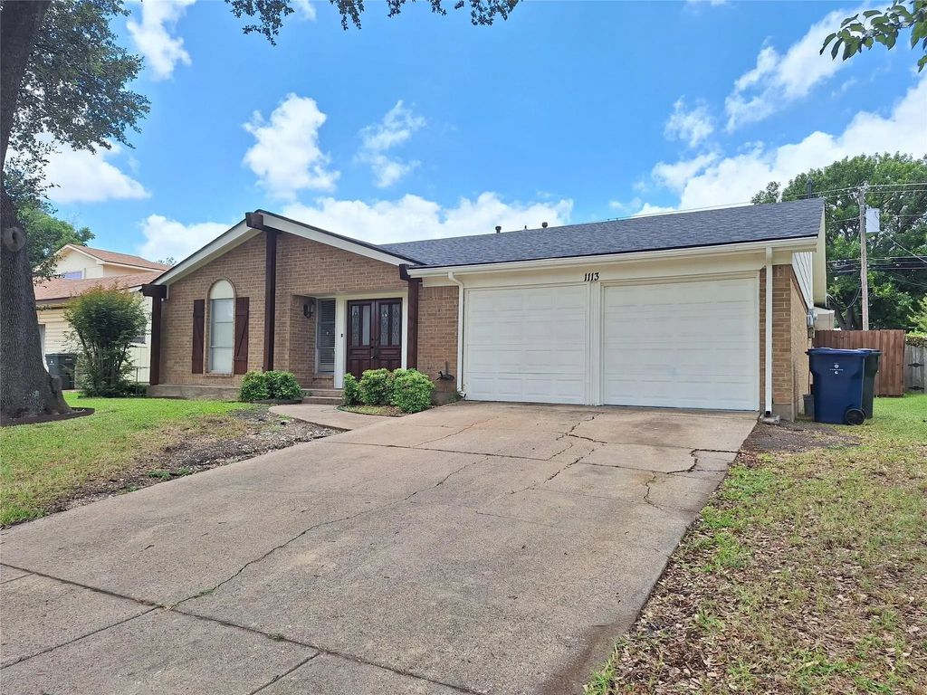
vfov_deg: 58.9
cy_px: 348
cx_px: 464
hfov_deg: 73.9
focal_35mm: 23
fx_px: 616
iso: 40
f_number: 1.8
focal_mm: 5.54
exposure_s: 1/1404
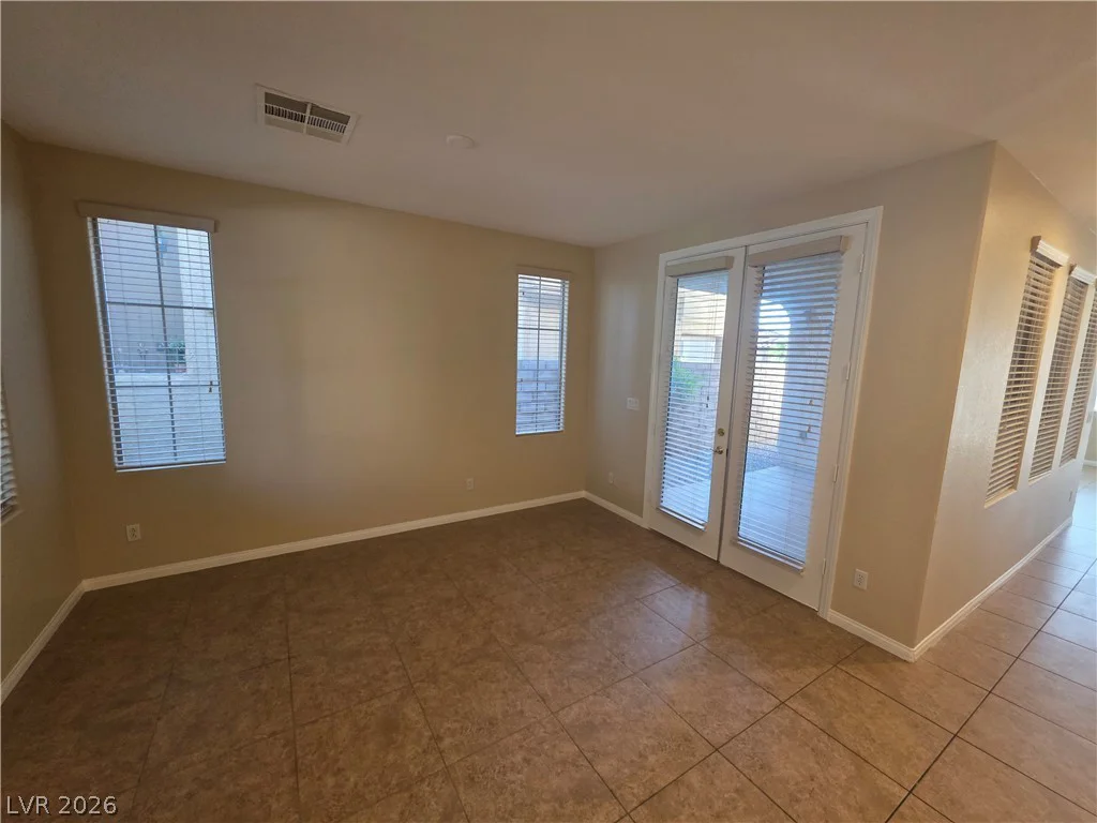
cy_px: 412
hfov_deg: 106.2
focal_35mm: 13
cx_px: 548
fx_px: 412
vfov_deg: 89.9
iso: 200
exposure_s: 1/120
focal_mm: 2.2
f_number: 1.9
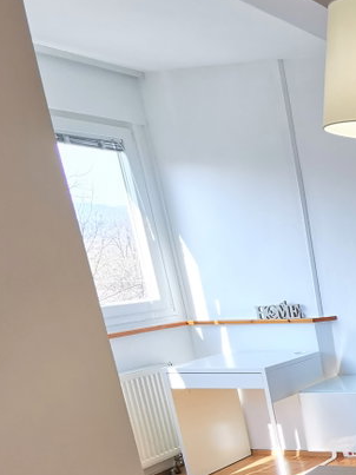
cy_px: 389
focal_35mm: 45
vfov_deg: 40.1
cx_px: 604
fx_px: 617
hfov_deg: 22.5
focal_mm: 2.26
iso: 64
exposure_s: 1/99.9
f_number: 2.2
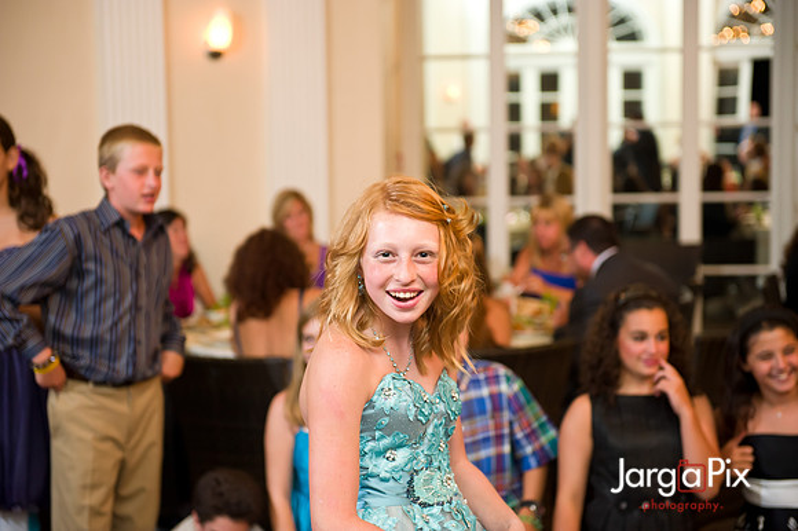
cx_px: 399
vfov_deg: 19.4
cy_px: 266
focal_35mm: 70
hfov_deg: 28.9
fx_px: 1551
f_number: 3.2
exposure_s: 1/125
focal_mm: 70
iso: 1600
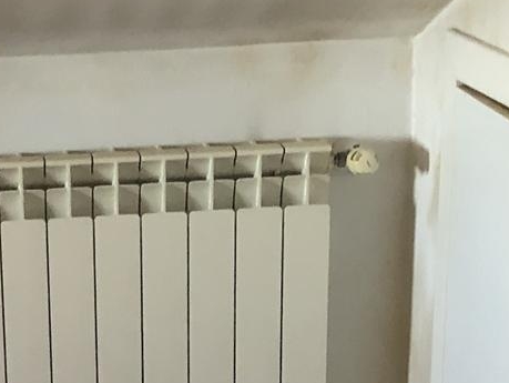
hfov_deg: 16.4
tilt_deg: -21.0
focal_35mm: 117
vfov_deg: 12.5
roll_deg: +3.0
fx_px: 1722
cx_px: -30
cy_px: 382
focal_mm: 4
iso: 100
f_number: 1.8
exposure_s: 1/14
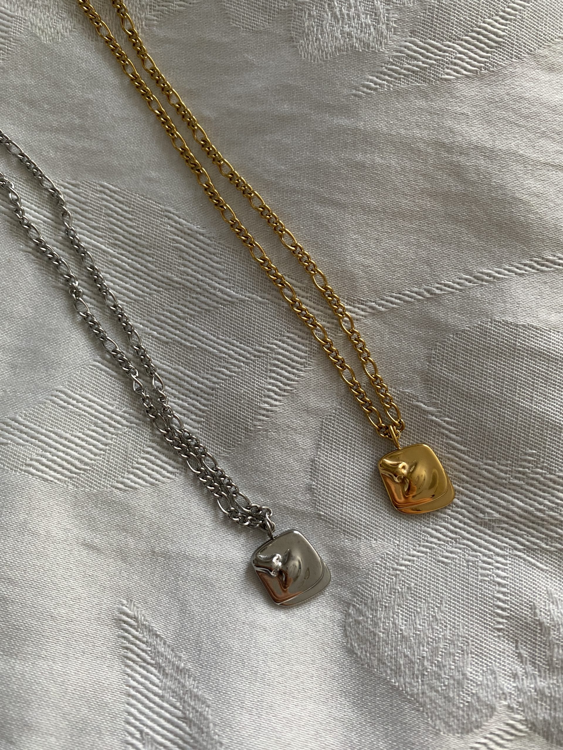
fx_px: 564
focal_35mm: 26
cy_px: 375
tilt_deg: -80.2
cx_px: 282
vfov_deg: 67.3
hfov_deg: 53.1
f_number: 1.8
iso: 200
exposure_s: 1/60
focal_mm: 4.25
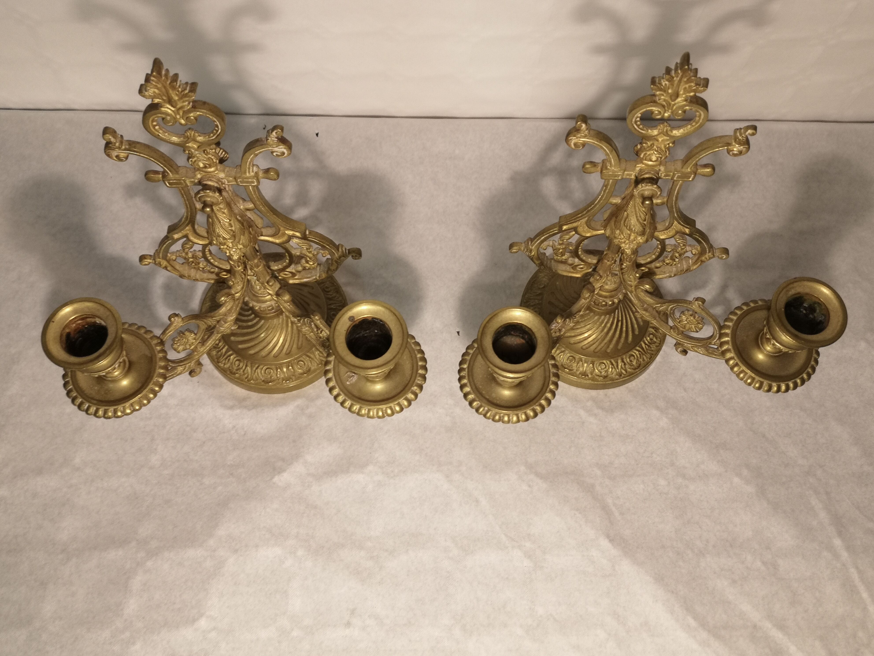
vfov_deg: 40.7
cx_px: 437
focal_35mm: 35
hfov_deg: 52.6
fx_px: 884
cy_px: 328
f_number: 1.8
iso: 100
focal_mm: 3.95
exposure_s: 1/50
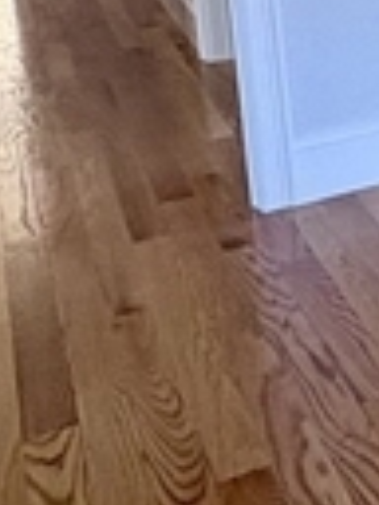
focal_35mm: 84
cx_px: 1011
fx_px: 1226
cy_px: -142
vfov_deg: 21.2
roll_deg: +1.6
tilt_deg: -6.8
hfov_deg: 12.2
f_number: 2.2
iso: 200
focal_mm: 2.22
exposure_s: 1/99
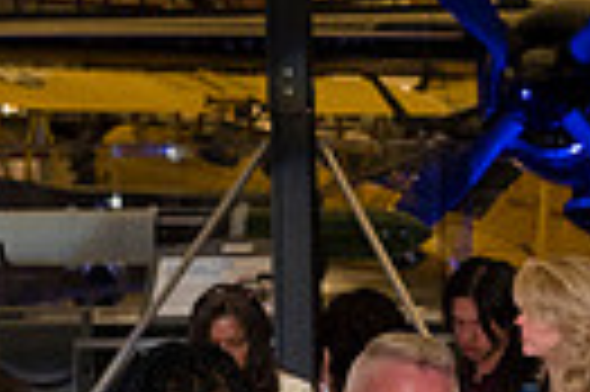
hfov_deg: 12.3
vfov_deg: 8.1
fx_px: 2684
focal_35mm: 164
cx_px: 712
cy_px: 638
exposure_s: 1/125
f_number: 4
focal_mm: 37
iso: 2200
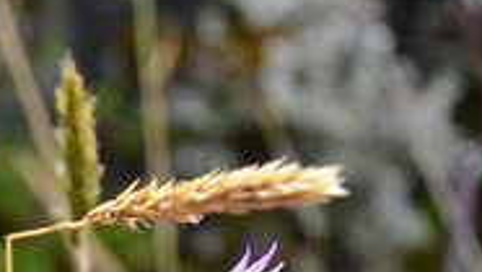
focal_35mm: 212
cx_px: -604
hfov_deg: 9.3
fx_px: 2712
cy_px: 653
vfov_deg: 5.5
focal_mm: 28
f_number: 4.5
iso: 100
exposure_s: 1/80
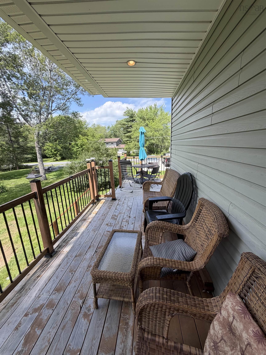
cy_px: 178
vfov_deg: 102.1
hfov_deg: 85.7
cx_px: 133
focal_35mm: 14
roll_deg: +2.2
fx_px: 143
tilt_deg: -12.0
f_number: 2.2
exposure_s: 1/502
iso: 50
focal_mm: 2.22
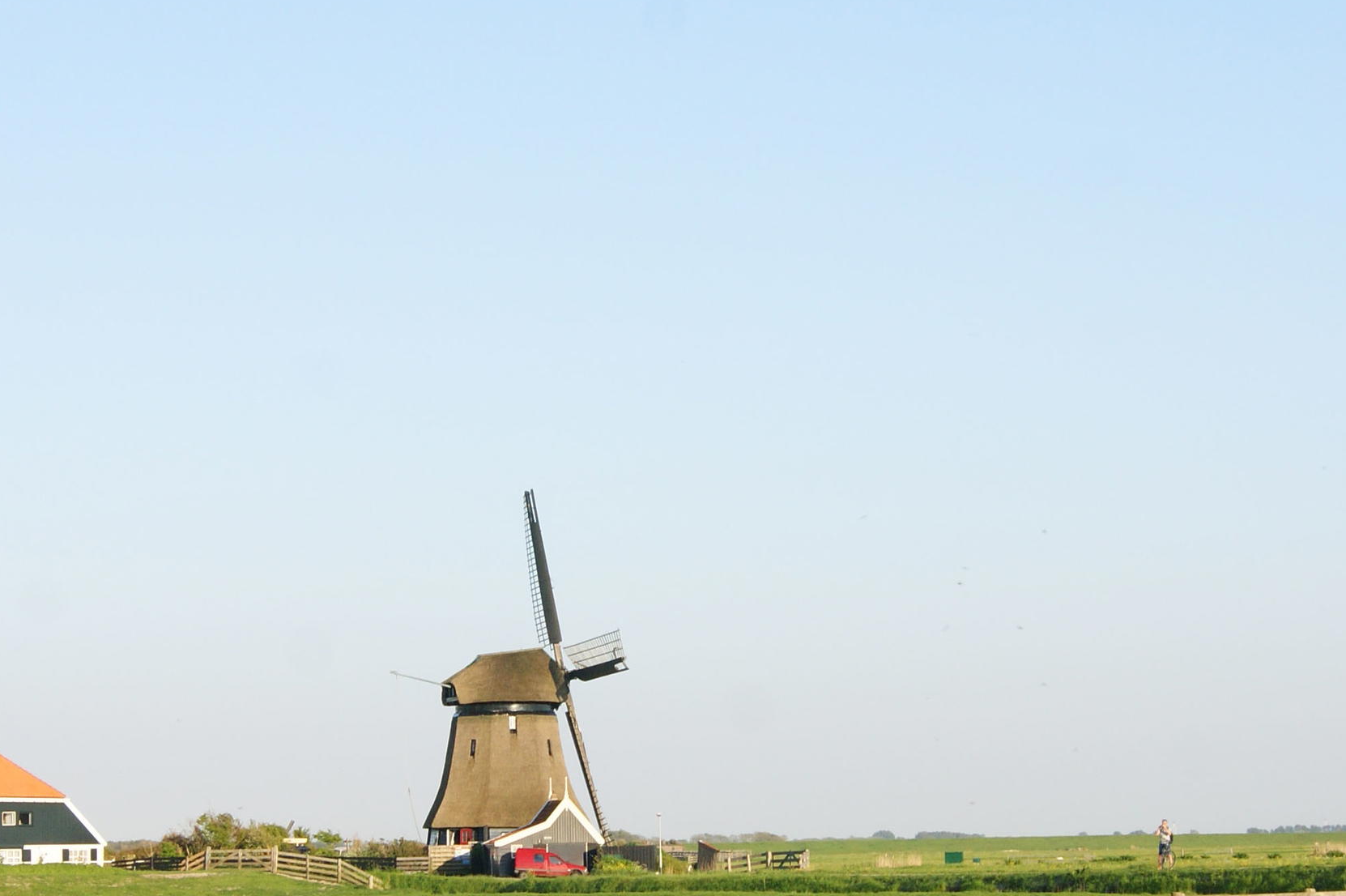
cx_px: 642
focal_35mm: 104
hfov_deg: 19.6
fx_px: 3886
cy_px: 544
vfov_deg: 13.1
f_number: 11
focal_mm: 30
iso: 100
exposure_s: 1/160
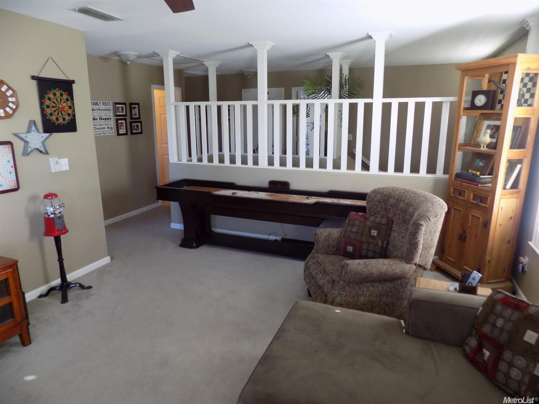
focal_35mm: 23
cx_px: 270
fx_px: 358
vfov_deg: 58.9
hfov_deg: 73.9
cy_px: 202
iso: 250
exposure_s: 1/30
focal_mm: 4
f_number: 3.1
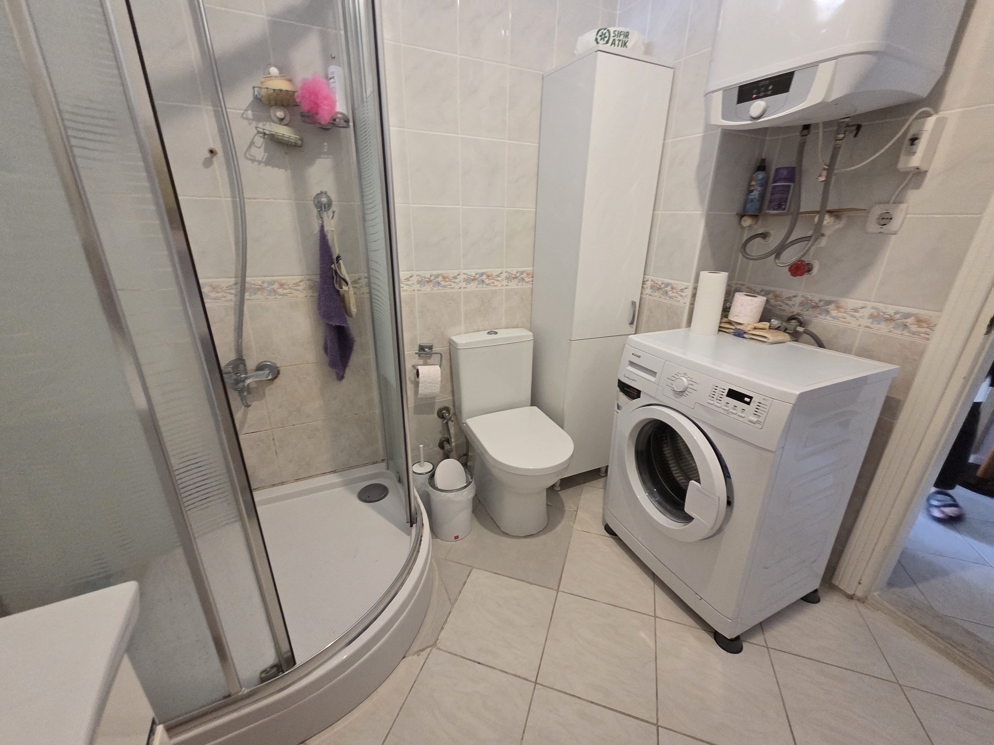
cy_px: 372
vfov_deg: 89.9
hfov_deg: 106.2
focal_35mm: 13
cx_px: 497
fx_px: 373
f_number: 2.2
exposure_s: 1/50
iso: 640
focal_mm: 2.2
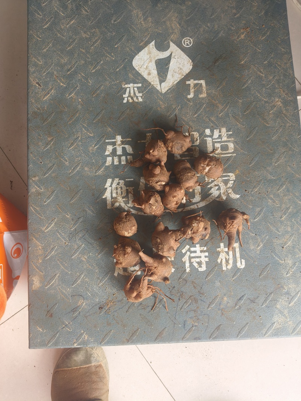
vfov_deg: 67.3
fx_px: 302
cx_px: 150
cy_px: 200
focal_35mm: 26
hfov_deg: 53.1
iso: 100
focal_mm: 4.84
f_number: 1.8
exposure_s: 1/120
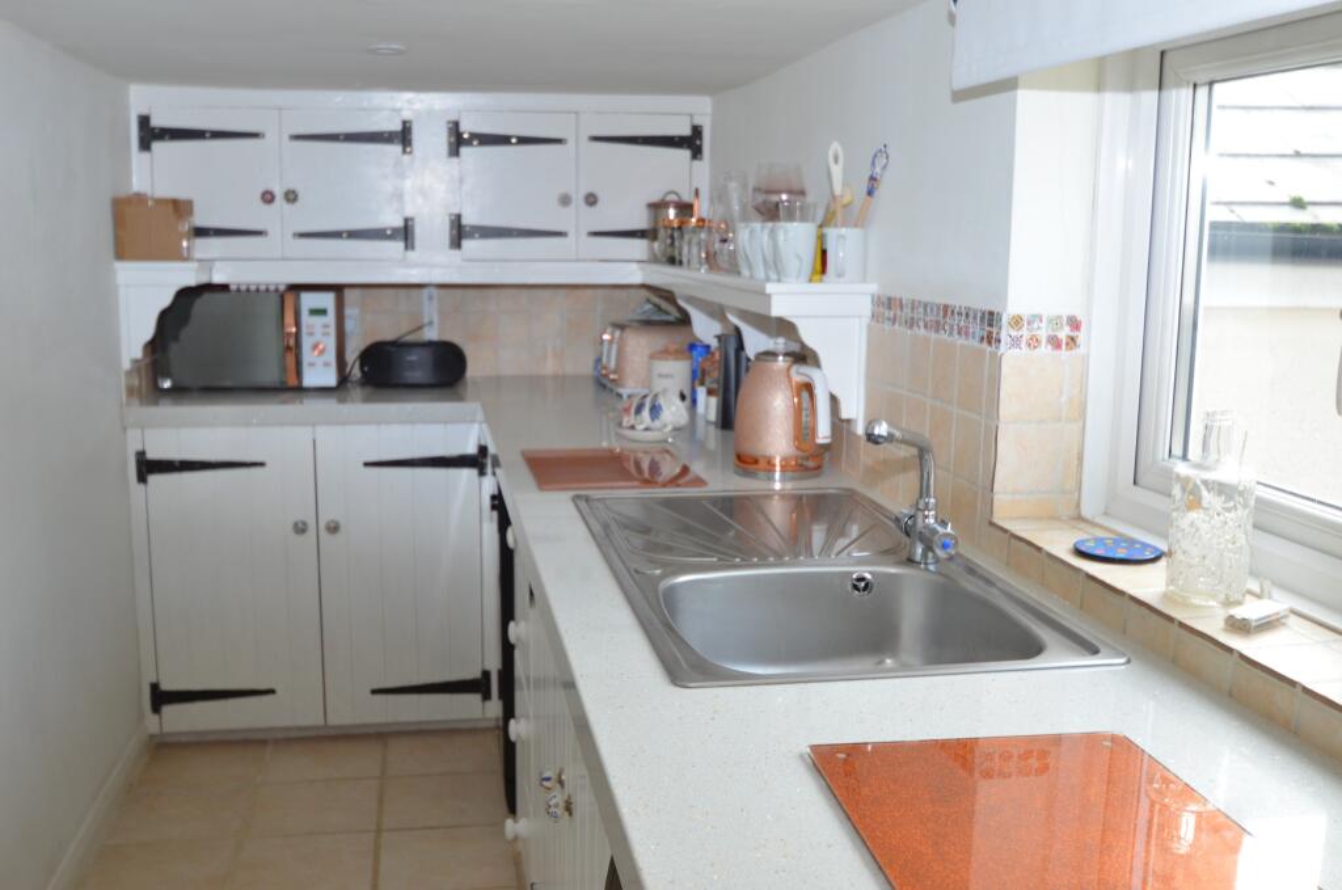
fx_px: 1340
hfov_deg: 53.2
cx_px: 671
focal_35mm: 36
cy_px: 445
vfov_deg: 36.7
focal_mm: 24
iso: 400
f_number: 5
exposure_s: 1/100
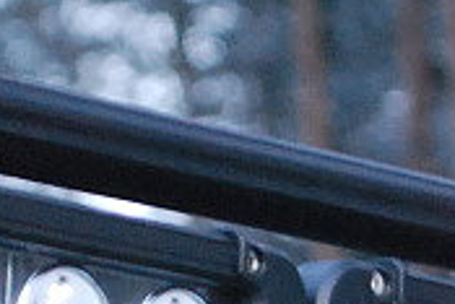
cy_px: 438
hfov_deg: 5.5
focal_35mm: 375
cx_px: 354
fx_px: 4741
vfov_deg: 3.7
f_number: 5.3
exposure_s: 1/10
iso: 1600
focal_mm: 45
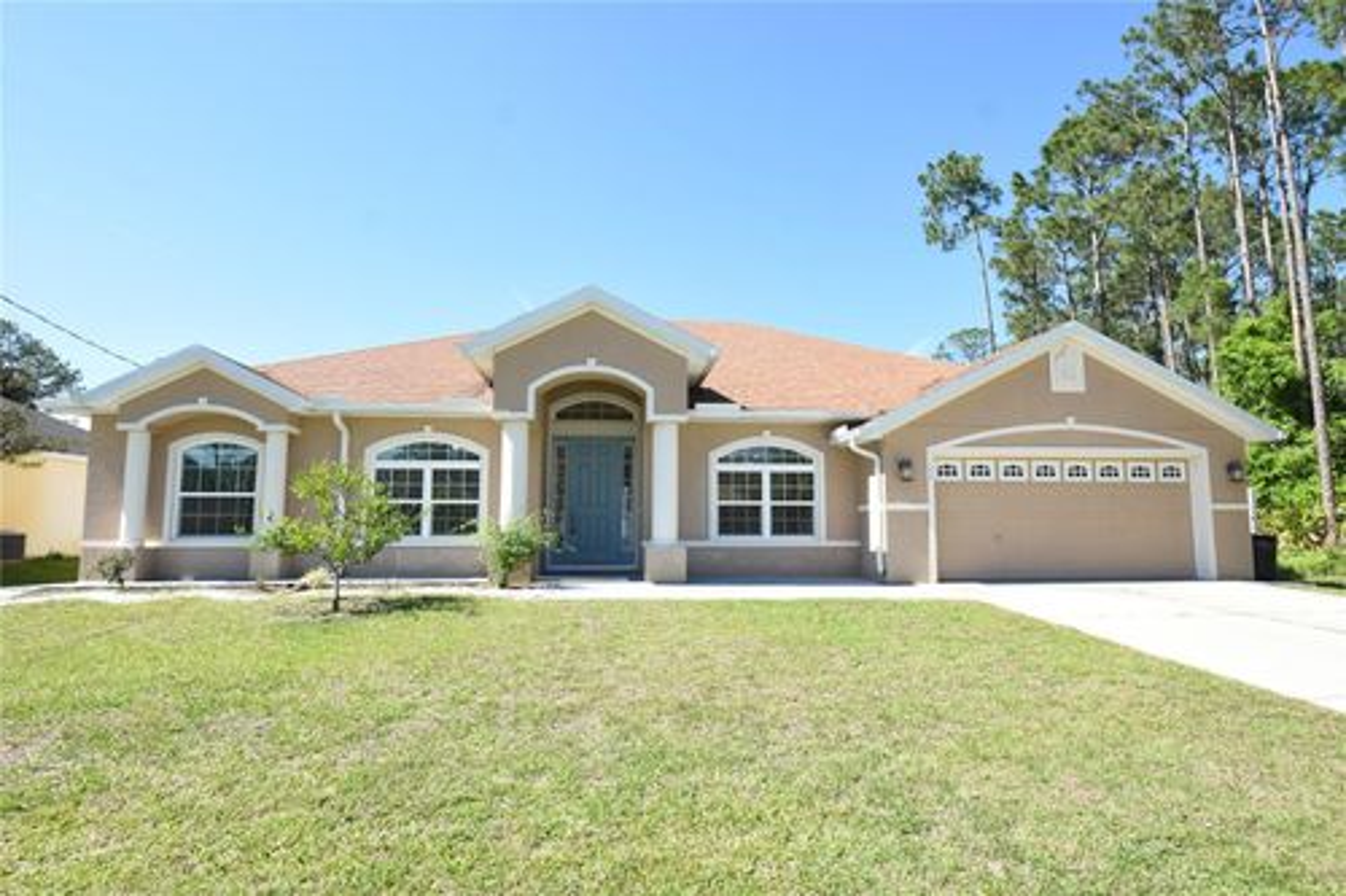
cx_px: 673
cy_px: 448
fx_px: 673
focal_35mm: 18
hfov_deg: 90.0
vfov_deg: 67.3
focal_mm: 12
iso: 100
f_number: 6.3
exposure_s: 1/160
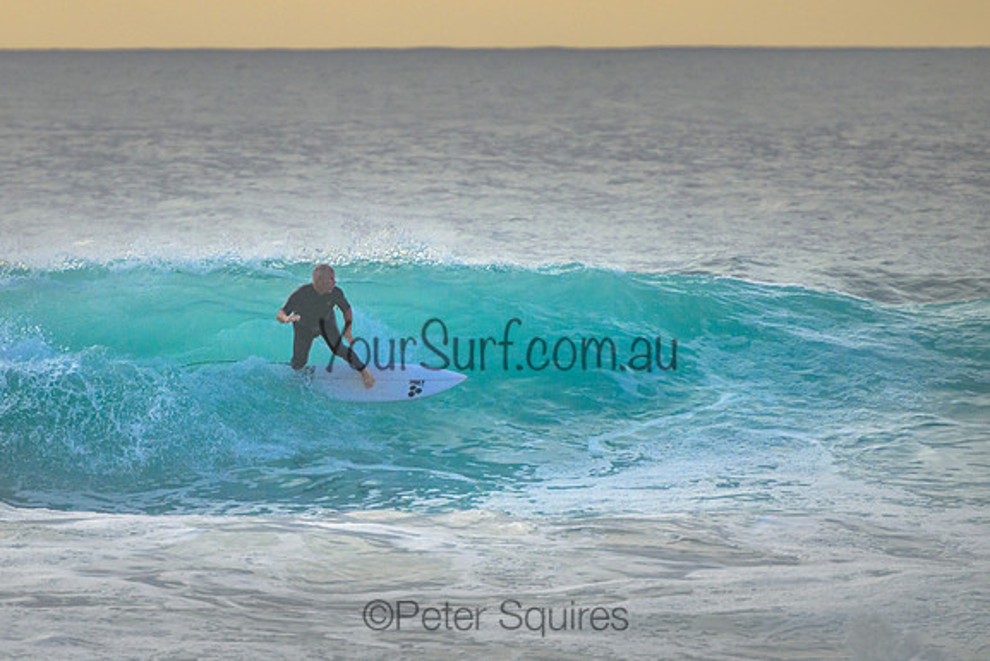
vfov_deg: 2.5
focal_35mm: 553
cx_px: 377
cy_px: 357
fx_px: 15210
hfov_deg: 3.7
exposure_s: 1/2000
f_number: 5.6
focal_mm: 400
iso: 1000
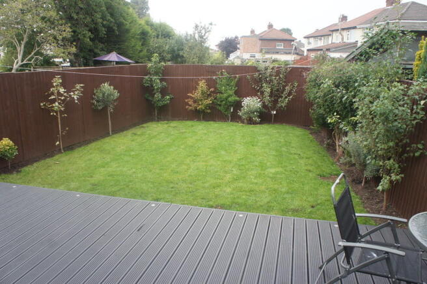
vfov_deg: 47.8
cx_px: 214
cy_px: 142
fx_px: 320
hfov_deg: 67.4
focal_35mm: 27
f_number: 6.3
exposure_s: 1/100
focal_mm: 18
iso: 200
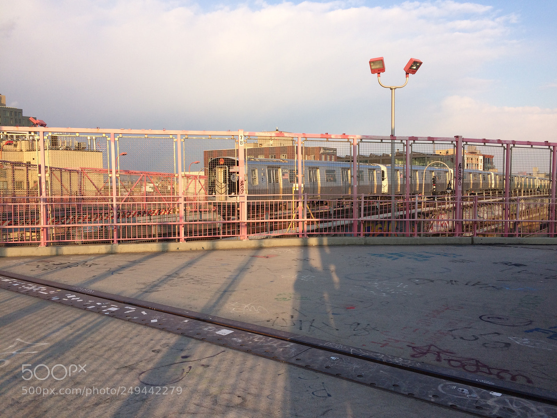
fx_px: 467
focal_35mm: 29
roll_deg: +0.8
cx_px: 278
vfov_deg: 48.2
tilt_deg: -5.5
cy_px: 209
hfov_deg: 61.7
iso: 32
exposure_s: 1/933
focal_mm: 4.15
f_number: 2.2
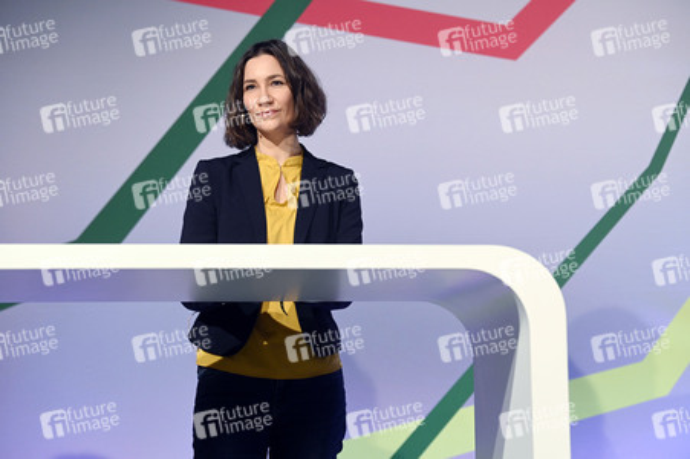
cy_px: 230
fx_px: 2107
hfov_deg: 18.6
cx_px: 345
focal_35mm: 110
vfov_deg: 12.4
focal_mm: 110
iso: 3200
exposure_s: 1/640
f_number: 3.5
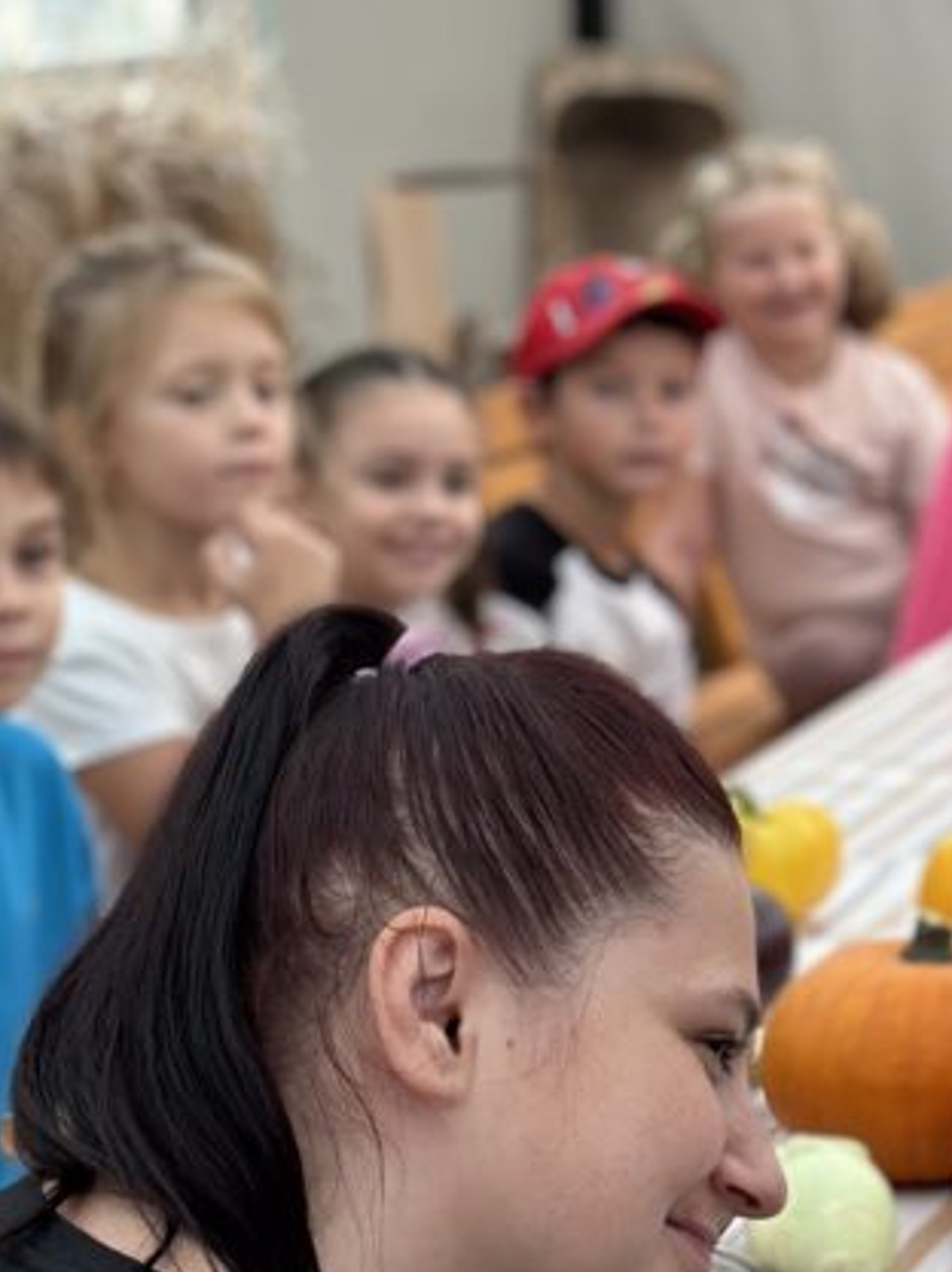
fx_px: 4334
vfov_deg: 16.7
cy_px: 531
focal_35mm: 118
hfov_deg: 12.3
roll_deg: +0.2
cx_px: 1019
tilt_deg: -5.2
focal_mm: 6.86
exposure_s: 1/121
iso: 100
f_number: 1.78
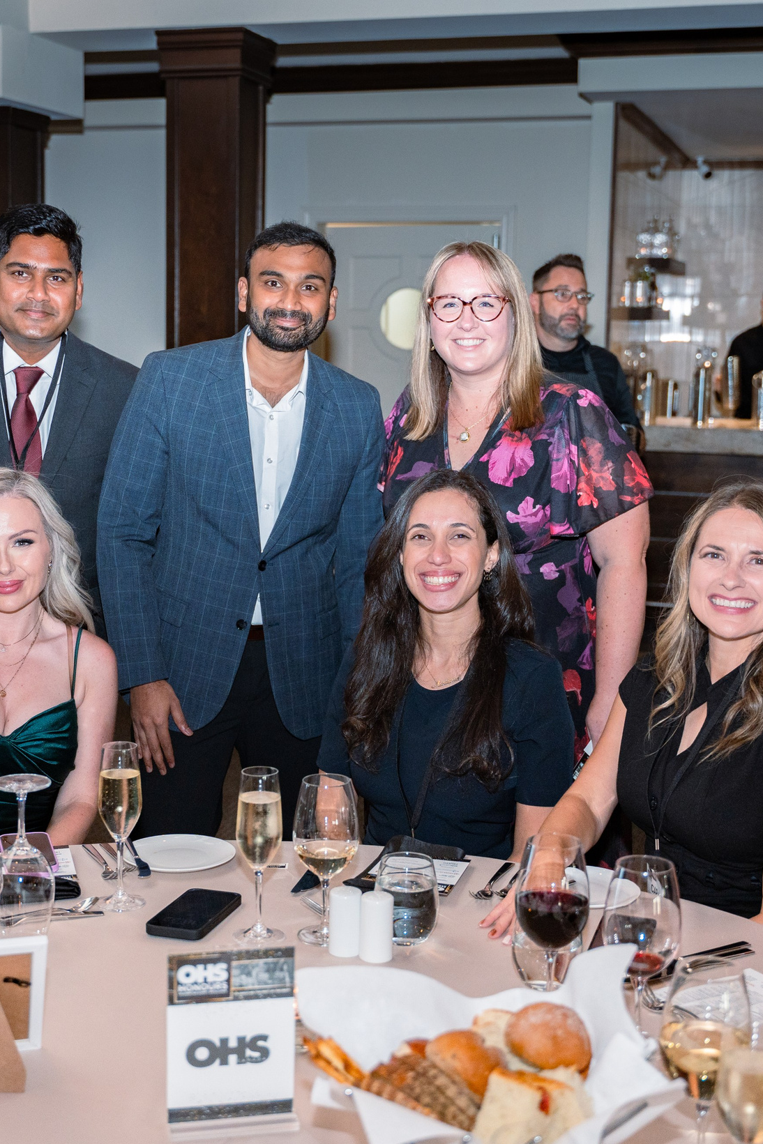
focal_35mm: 53
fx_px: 1685
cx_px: 338
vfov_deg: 37.5
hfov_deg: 25.5
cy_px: 579
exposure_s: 1/200
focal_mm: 33.7
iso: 1250
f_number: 2.8
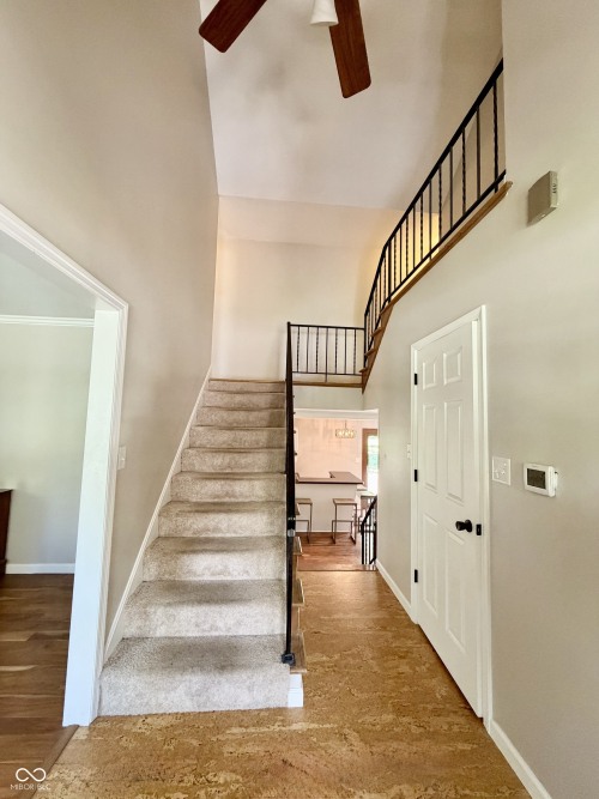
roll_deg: -1.5
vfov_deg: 102.1
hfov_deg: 85.7
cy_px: 400
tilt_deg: +4.2
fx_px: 323
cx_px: 300
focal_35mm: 14
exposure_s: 1/60
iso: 500
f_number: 2.2
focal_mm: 2.22
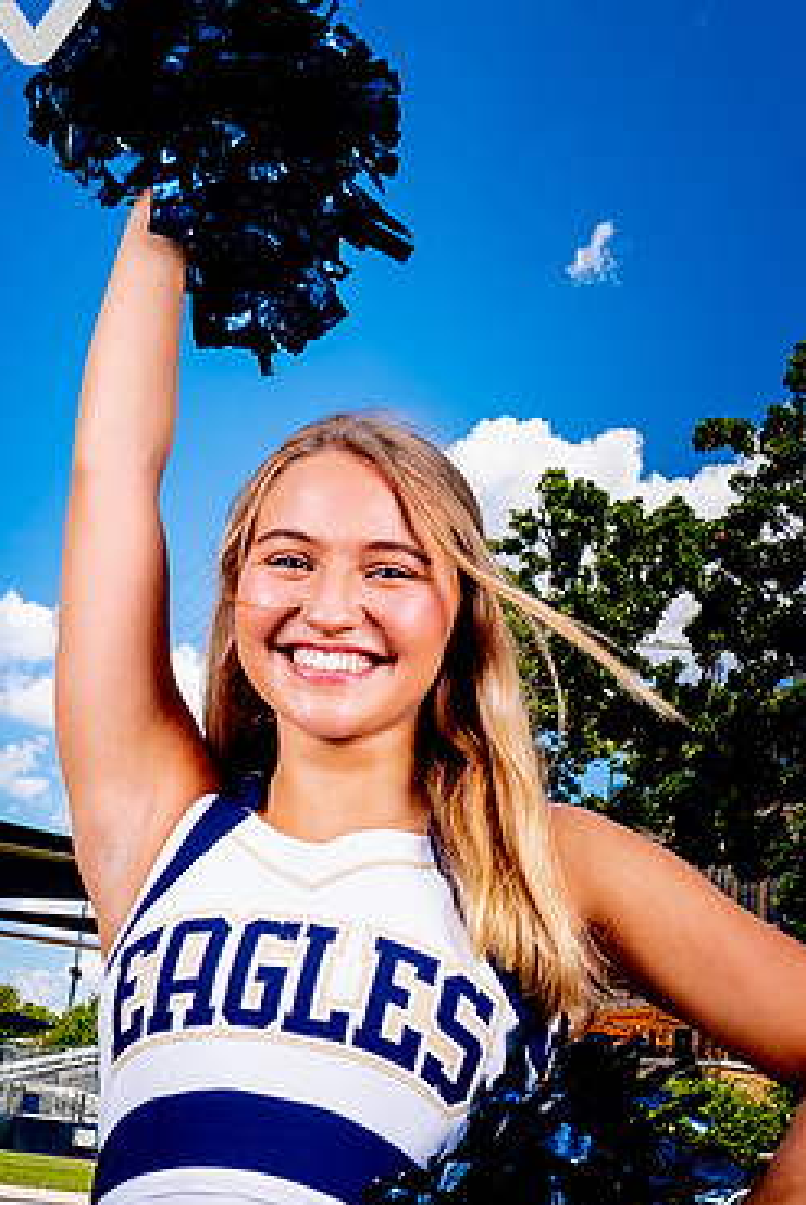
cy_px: 742
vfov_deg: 36.6
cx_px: 386
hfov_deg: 25.1
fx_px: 1808
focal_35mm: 54
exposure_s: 1/125
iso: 100
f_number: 9
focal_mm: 24
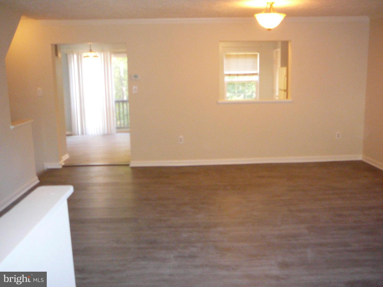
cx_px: 192
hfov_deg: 52.6
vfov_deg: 40.7
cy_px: 144
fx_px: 387
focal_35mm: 35
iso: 320
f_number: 2.8
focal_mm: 5.2
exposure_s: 1/30
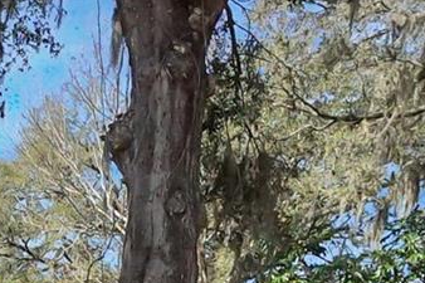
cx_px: -18
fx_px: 838
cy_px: 407
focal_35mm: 71
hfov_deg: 26.6
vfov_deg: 17.5
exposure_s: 1/3200
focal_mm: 10
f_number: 7.1
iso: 1000
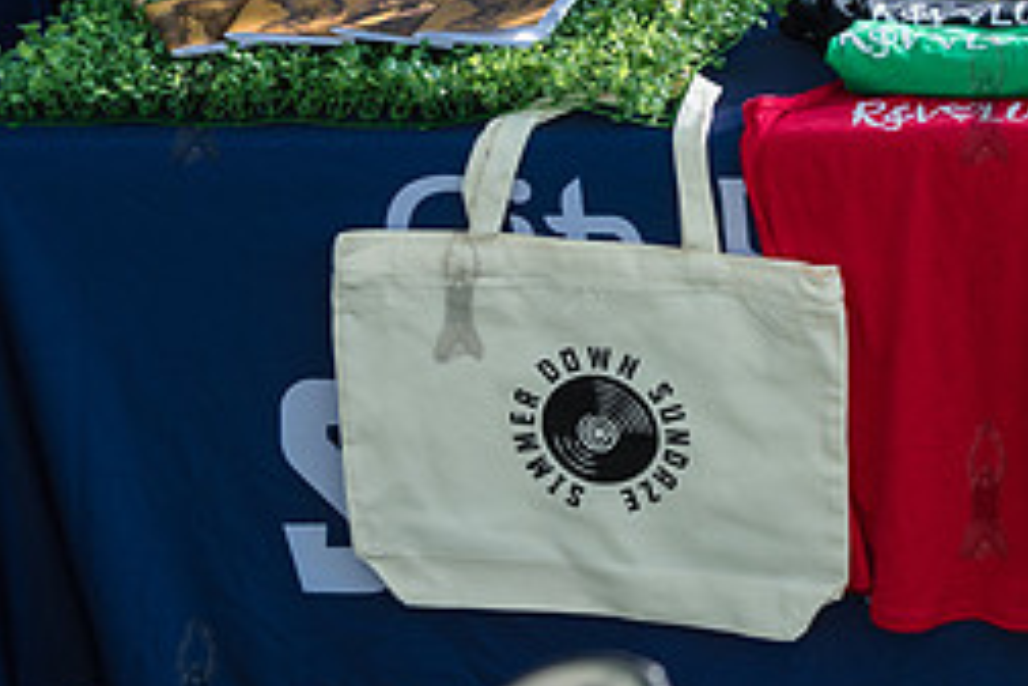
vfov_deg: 14.7
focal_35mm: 92
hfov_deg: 21.5
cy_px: 92
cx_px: 983
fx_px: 2627
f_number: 3.5
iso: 500
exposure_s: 1/250
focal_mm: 40
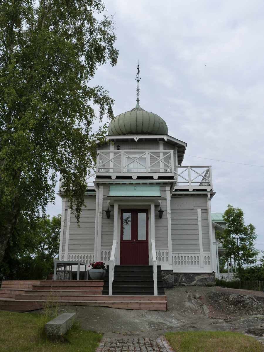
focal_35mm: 33
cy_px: 176
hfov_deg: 42.9
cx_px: 132
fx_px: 336
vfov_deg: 55.4
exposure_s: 1/640
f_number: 5.6
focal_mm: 5.9
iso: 160
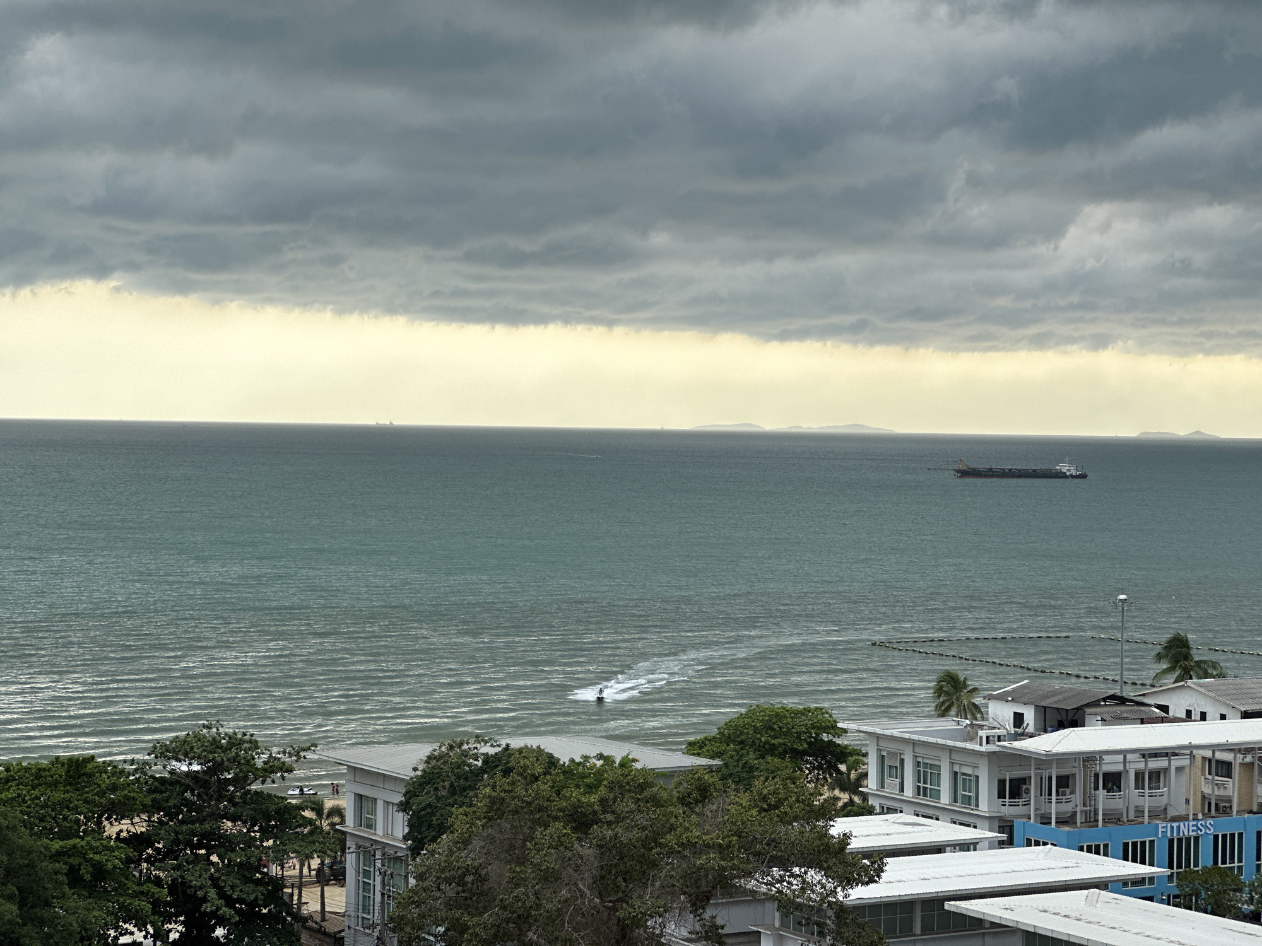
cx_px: 631
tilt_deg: -0.7
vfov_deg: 19.1
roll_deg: -1.3
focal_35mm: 77
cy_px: 473
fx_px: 2807
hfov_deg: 25.3
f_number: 2.8
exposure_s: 1/223
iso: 32
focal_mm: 9
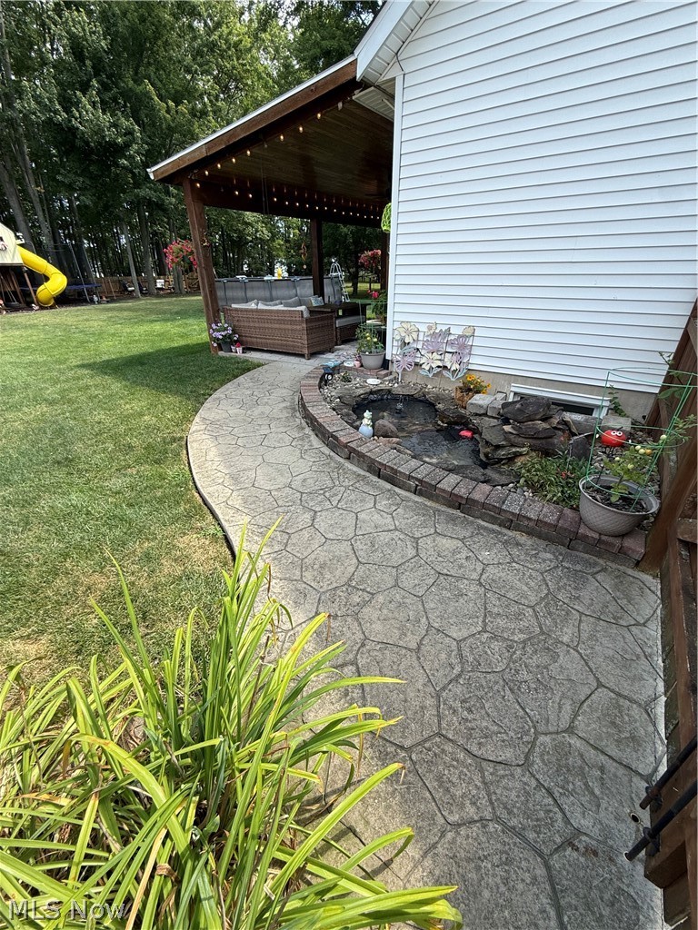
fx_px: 376
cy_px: 465
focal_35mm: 14
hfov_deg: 85.7
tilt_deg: -27.1
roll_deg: +0.3
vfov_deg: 102.1
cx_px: 349
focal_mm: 2.22
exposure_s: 1/465
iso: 50
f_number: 2.2
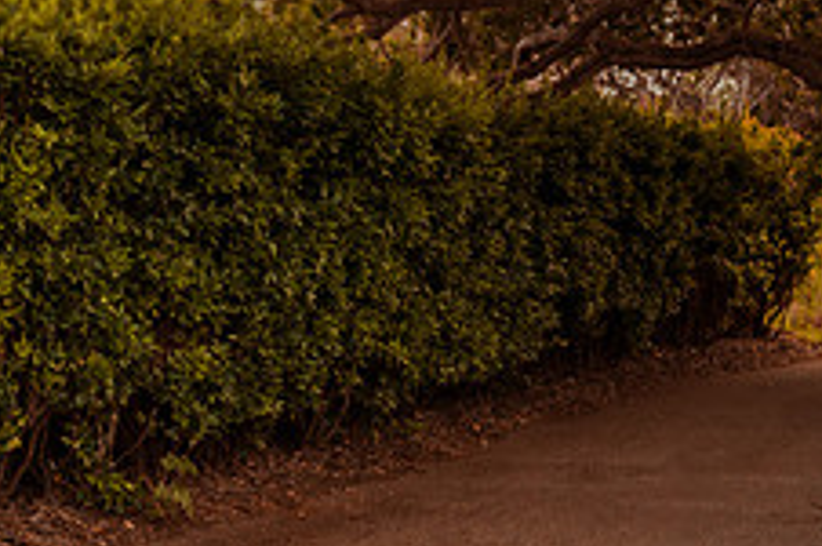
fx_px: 1642
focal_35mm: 72
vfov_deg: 18.7
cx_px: -25
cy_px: 419
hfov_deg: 26.4
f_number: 2.8
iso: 500
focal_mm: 28
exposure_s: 1/640
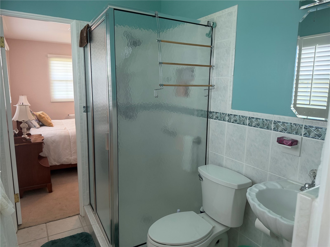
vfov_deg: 56.8
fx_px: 229
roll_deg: -0.7
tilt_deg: -9.0
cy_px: 124
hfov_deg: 71.6
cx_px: 165
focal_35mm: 24
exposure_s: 1/122
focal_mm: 6.76
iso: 160
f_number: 1.78
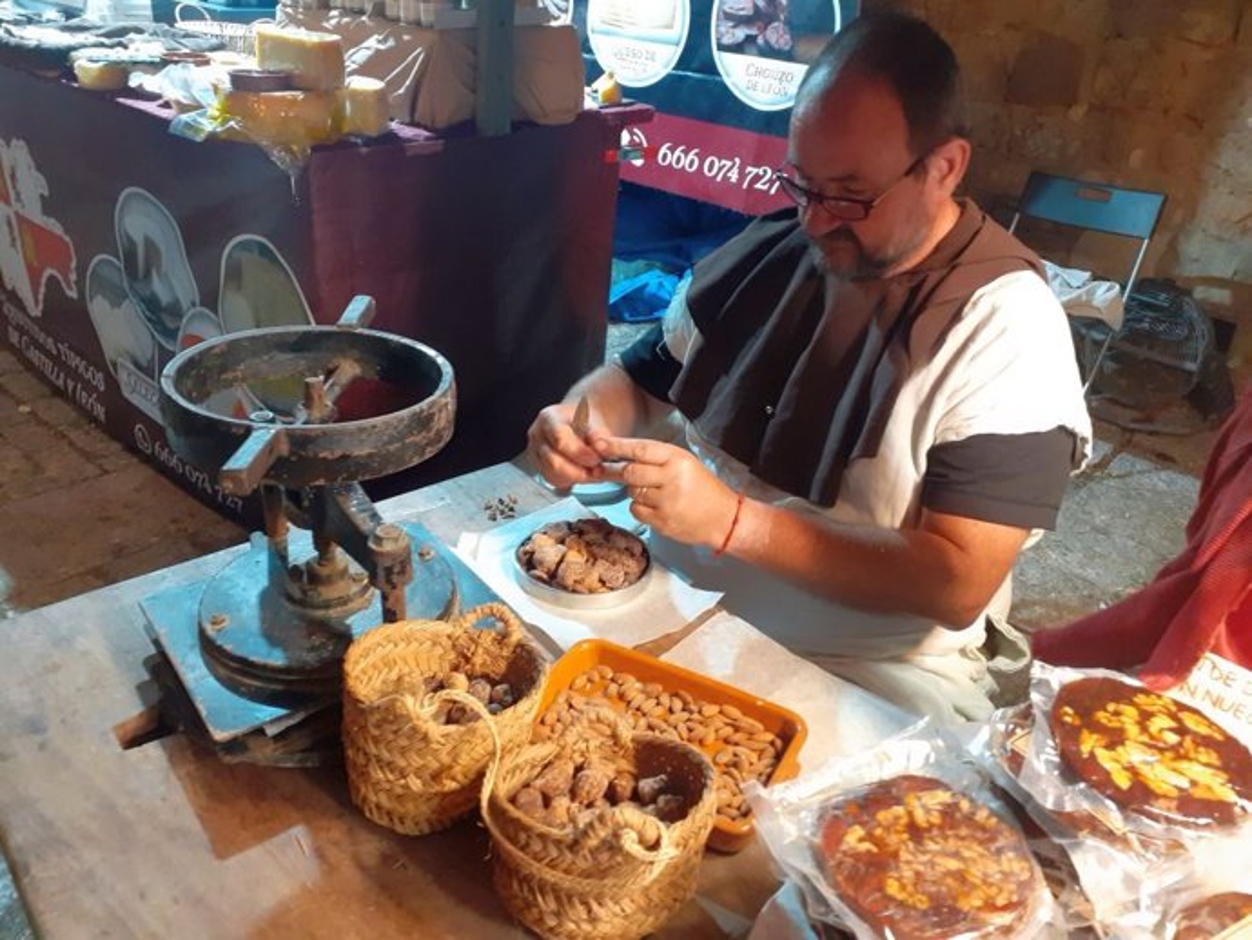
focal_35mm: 27
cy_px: 470
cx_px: 626
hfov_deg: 65.3
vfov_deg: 51.4
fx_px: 977
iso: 200
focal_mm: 3.6
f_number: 1.9
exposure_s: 1/25
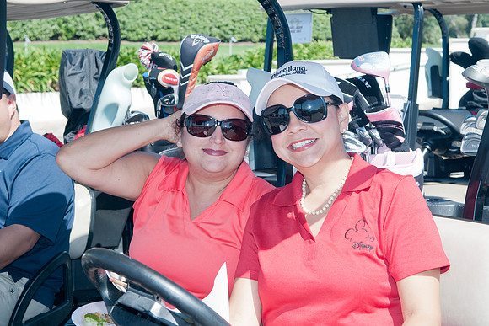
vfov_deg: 20.6
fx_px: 899
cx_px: 273
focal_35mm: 66
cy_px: 137
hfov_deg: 30.4
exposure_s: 1/160
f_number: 6.3
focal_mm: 38
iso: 200
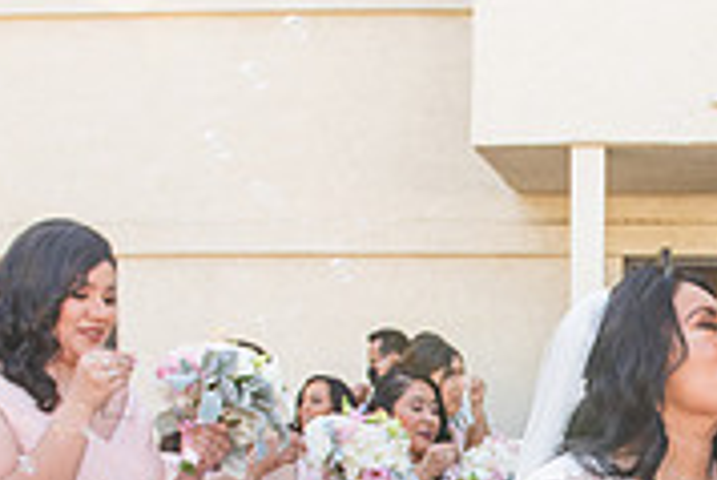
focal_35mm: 78
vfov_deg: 16.8
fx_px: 1555
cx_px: 665
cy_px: 579
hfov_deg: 25.1
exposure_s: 1/200
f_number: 4.5
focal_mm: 24
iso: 200
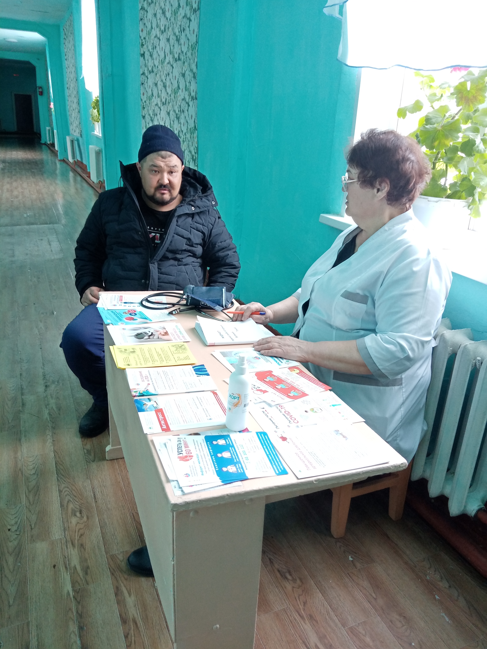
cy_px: 324
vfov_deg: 67.3
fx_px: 488
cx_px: 244
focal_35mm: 26
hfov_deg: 53.1
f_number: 1.8
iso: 163
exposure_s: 1/33.3
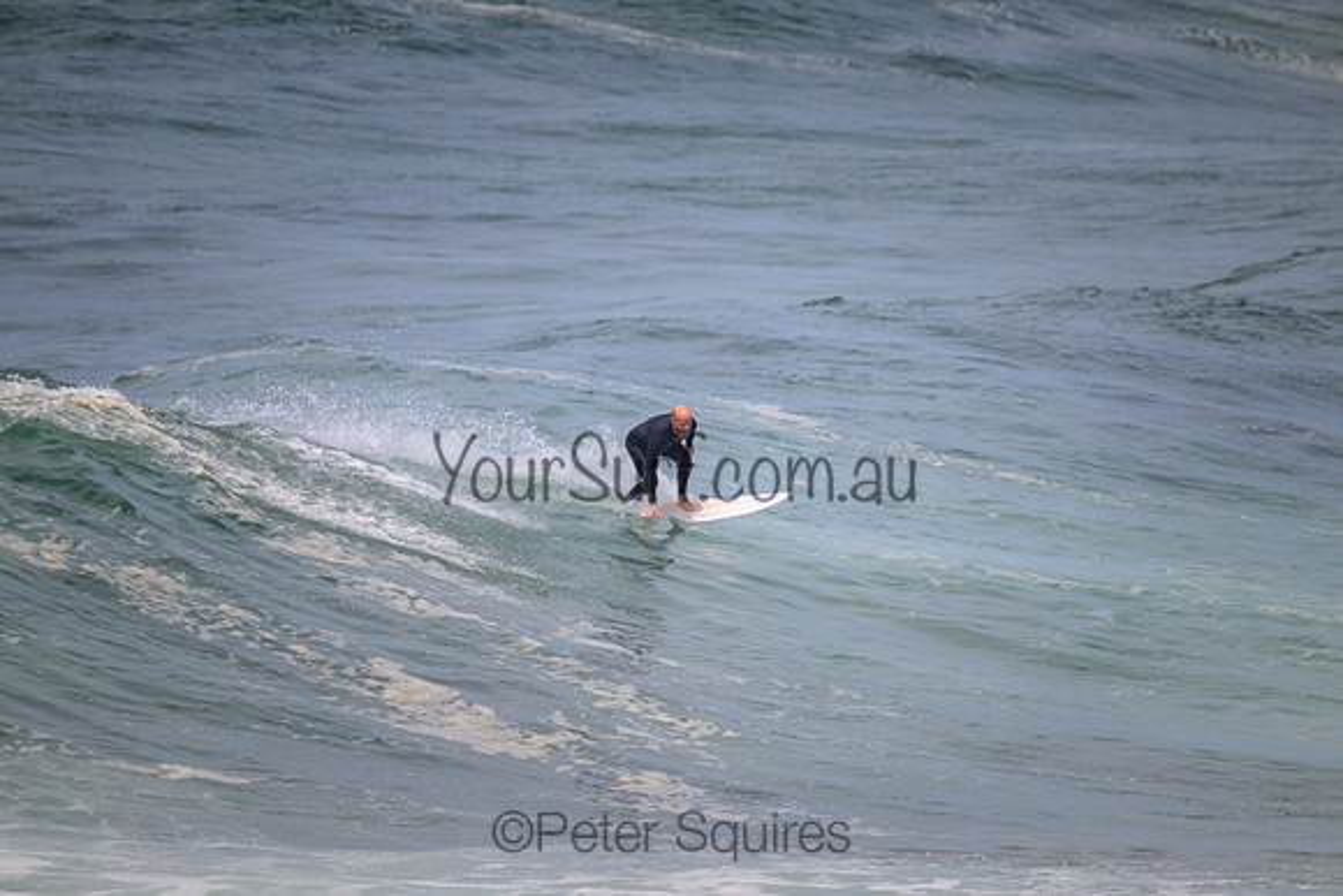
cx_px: 672
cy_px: 448
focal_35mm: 800
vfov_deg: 1.7
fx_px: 29850
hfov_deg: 2.6
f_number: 11
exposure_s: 1/2000
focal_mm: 800
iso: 640
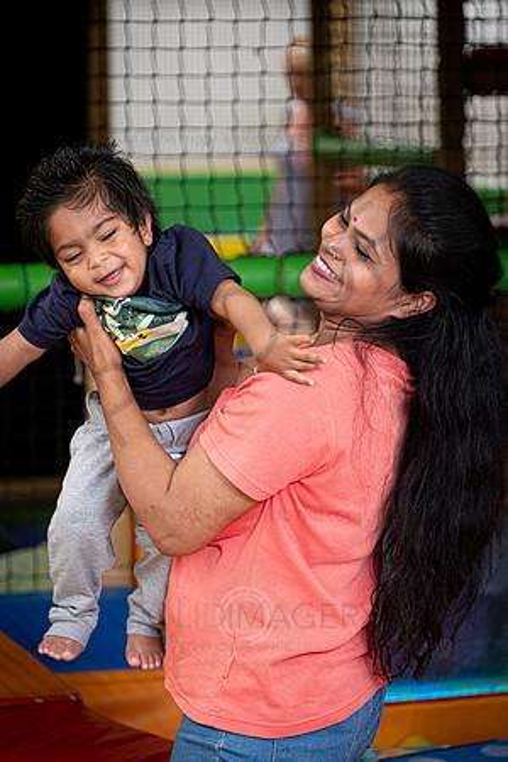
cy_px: 381
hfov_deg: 9.7
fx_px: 3005
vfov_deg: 14.4
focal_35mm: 142
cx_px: 254
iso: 1600
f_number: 3.2
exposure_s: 1/125
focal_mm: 94.5
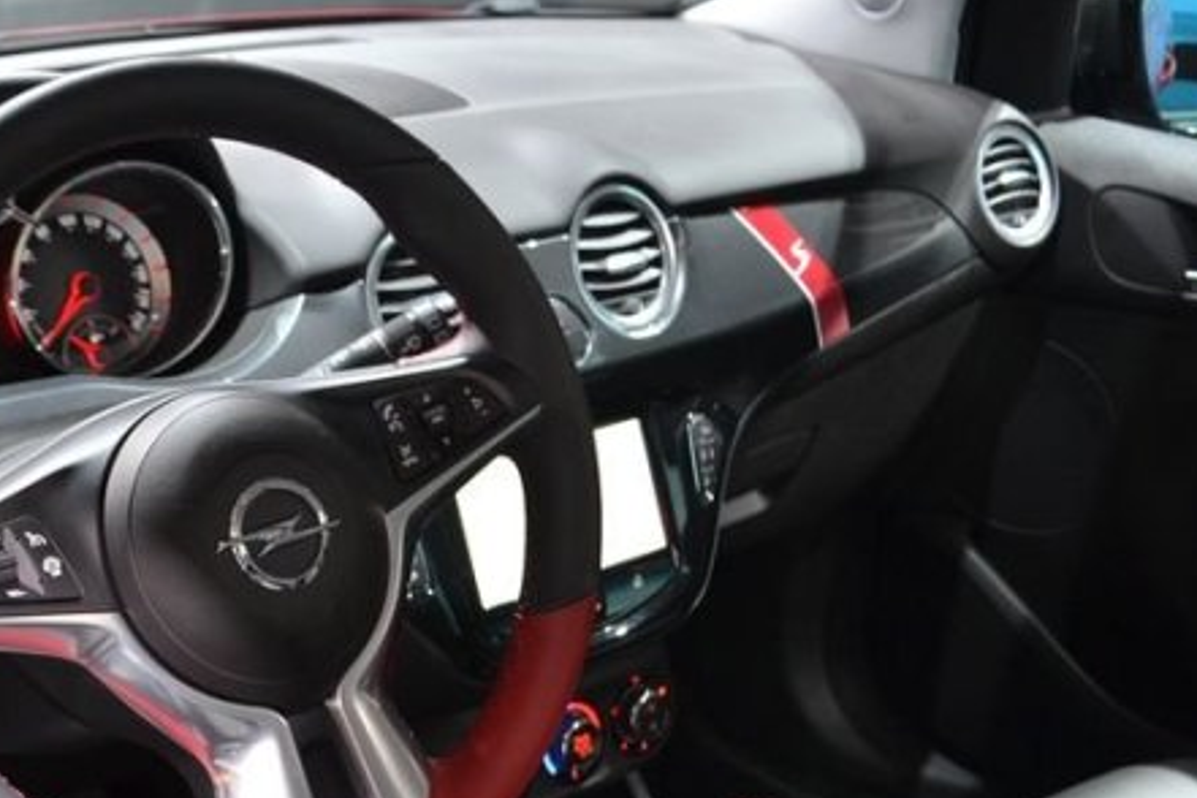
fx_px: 1629
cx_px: 236
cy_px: 626
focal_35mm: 49
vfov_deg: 27.0
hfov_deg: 38.8
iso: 640
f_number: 3.5
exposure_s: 1/60
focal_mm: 18
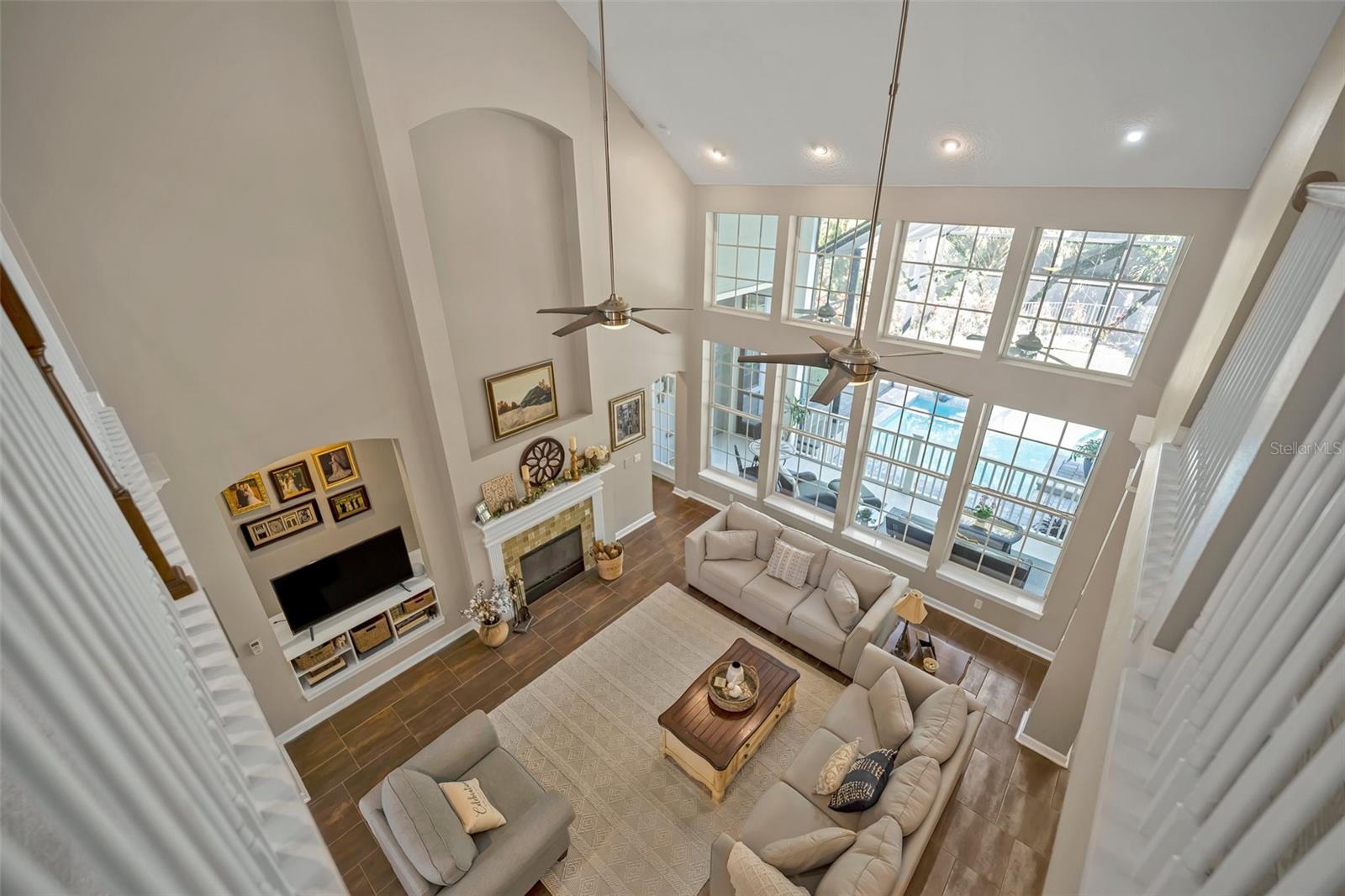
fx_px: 523
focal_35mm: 14
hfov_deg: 104.3
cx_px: 672
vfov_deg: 81.2
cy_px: 448
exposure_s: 1/160
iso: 400
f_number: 2.8
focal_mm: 14
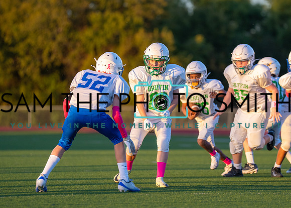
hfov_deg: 7.0
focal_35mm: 289
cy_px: 94
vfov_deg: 5.0
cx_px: 198
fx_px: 2387
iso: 800
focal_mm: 200
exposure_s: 1/2500
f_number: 2.8
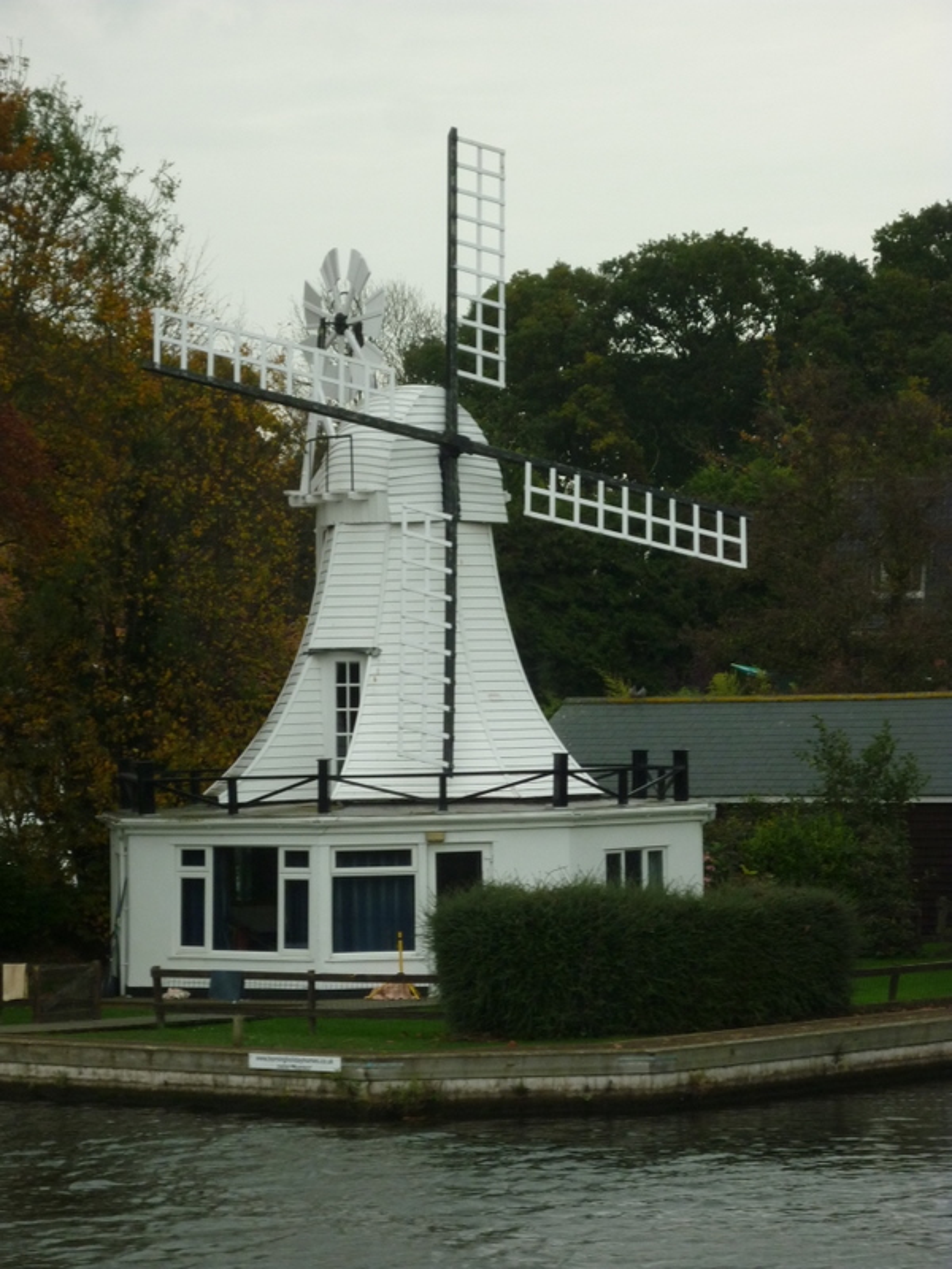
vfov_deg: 14.9
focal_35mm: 132
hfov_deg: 11.2
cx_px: 476
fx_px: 4840
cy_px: 634
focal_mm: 22
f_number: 5.9
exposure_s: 1/125
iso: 200
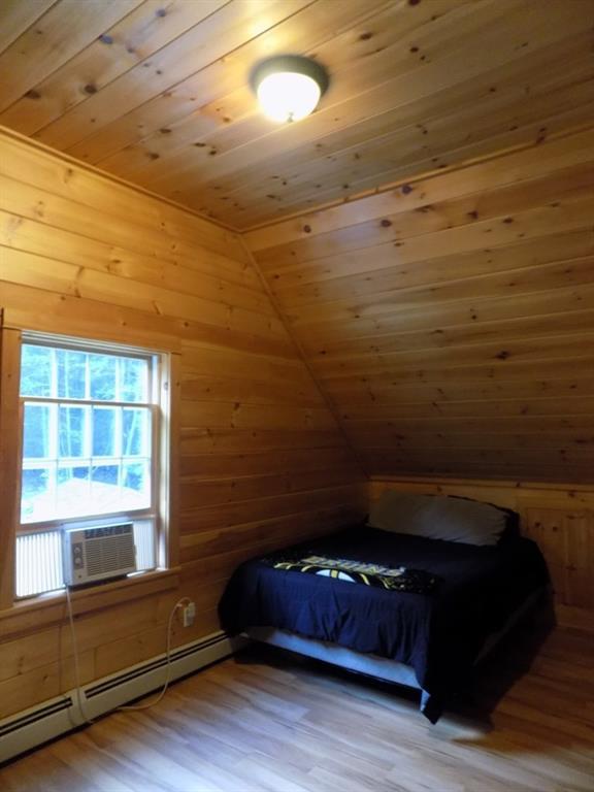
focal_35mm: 23
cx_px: 297
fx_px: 526
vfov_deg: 73.9
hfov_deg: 58.9
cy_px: 396
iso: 400
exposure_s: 1/8
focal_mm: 4
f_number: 3.1
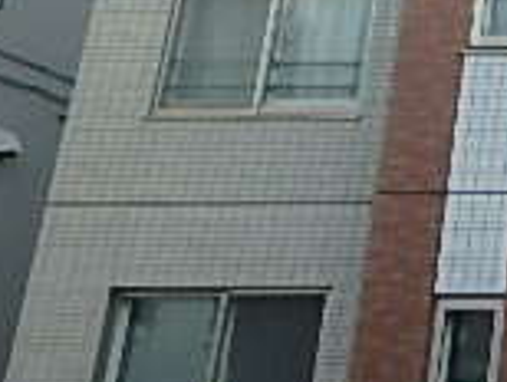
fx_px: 1276
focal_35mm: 87
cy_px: -96
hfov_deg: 17.2
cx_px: 978
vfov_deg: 16.2
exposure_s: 1/100
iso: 125
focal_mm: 3.7
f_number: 3.5
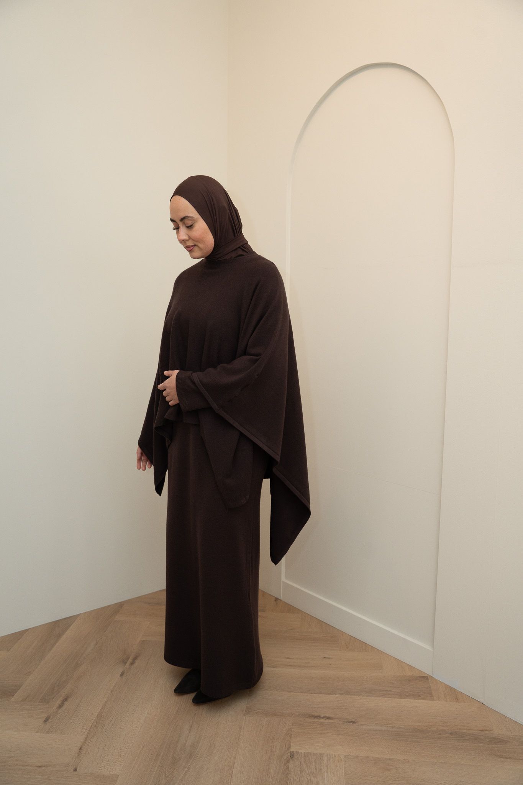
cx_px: 262
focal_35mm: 30
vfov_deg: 61.9
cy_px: 392
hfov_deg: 43.6
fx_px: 654
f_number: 4
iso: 1000
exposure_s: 1/250
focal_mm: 30
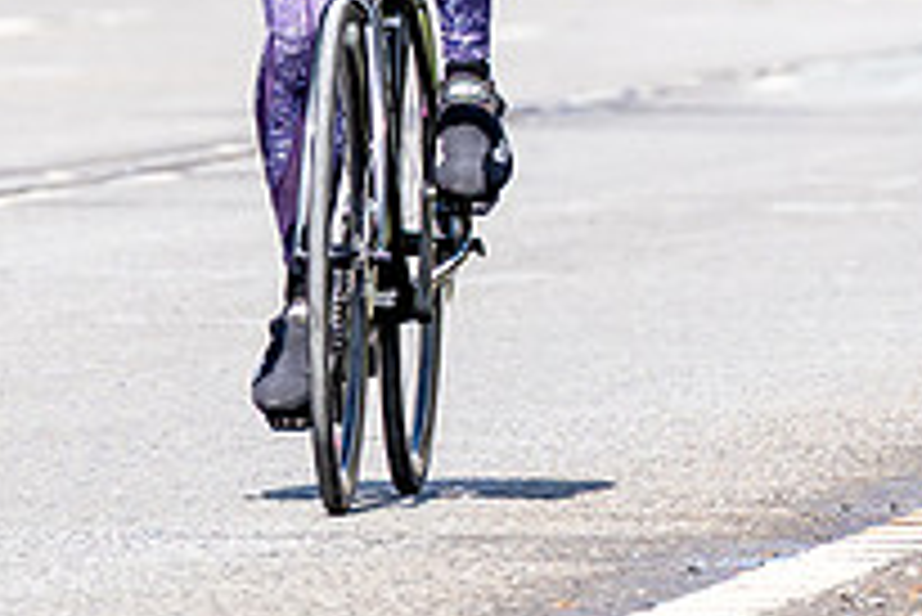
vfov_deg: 1.1
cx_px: 372
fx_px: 32779
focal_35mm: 1279
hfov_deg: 1.6
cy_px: -438
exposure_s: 1/1000
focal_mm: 200
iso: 400
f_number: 5
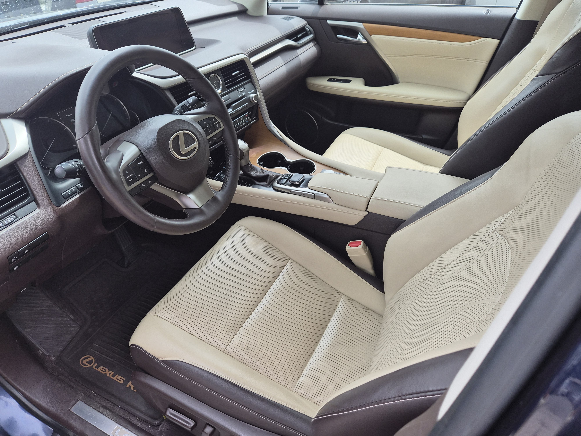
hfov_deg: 73.9
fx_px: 386
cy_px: 218
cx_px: 290
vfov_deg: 58.9
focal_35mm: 23
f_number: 1.8
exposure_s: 1/632
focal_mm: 5.4
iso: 80
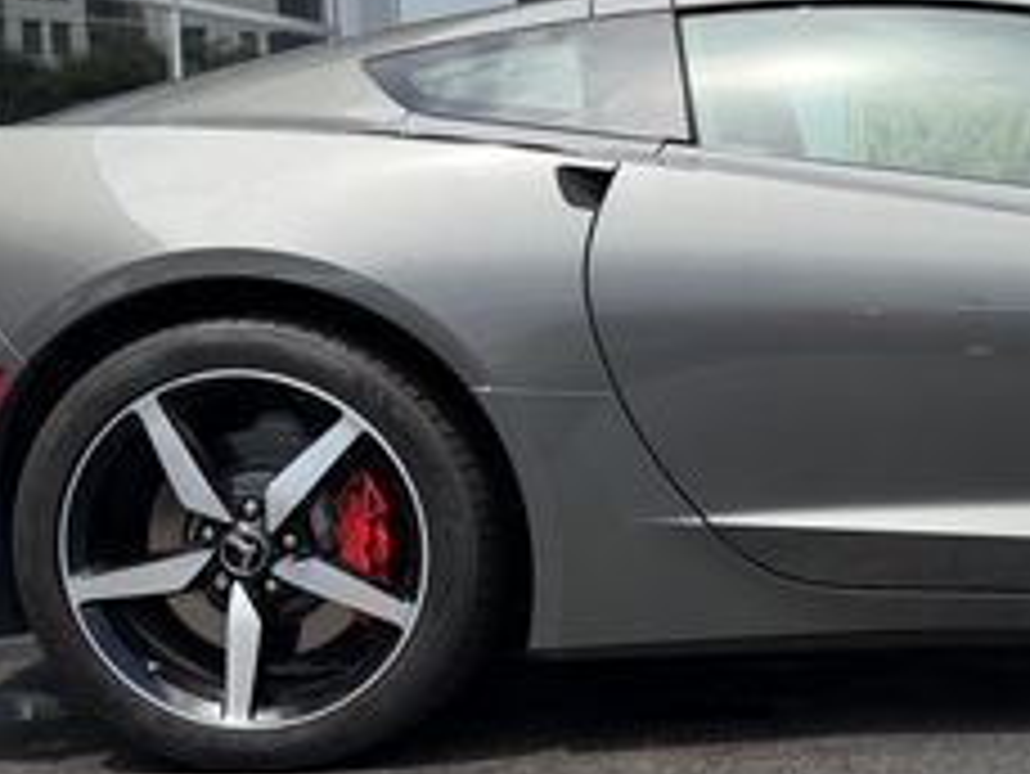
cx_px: 1066
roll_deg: +0.8
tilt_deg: -6.5
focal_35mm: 67
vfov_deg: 21.9
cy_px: 504
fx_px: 1995
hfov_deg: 27.1
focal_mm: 6.76
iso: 100
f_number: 1.78
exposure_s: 1/3584
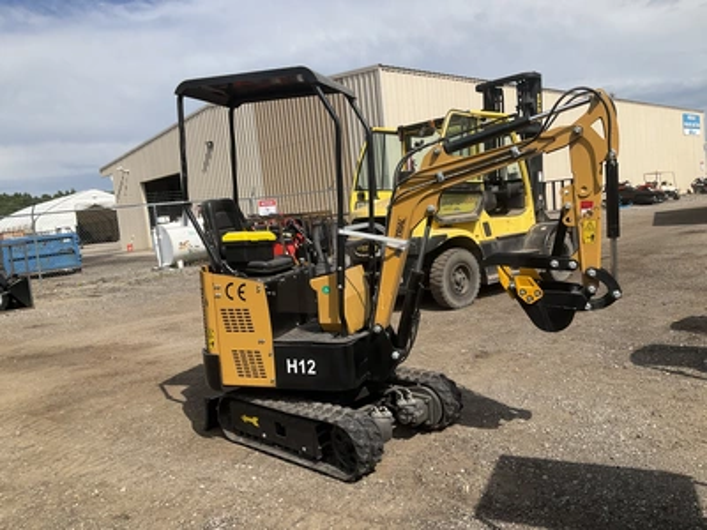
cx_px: 354
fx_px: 592
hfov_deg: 61.7
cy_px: 265
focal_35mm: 29
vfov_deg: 48.2
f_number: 1.8
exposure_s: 1/2801
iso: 25
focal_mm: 3
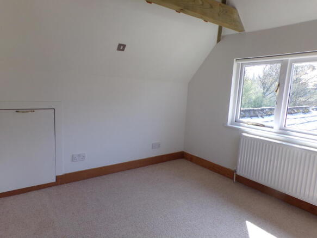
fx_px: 220
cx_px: 158
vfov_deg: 56.8
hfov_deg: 71.6
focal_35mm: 24
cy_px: 119
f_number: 4.3
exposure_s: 1/58
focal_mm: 4.3
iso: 80
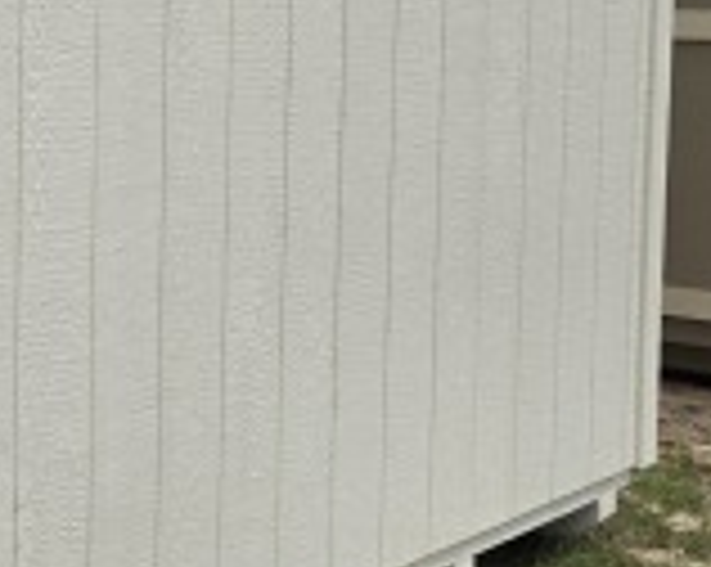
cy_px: 117
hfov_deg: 18.0
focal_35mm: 91
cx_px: -450
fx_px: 1913
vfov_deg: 16.7
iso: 64
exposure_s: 1/7944
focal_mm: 6.3
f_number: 1.7
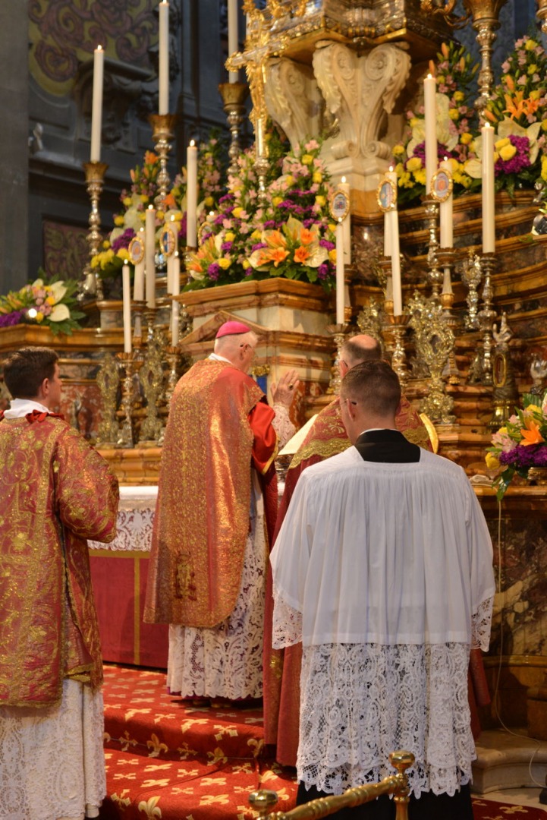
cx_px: 274
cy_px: 410
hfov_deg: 27.0
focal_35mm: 50
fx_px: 1138
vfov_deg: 39.6
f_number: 4
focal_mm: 50
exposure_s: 1/60
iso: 1250
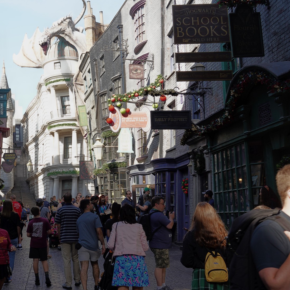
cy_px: 146
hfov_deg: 32.2
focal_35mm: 51
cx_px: 45
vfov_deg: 33.4
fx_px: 483
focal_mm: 33
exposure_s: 1/100
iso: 200
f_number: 9
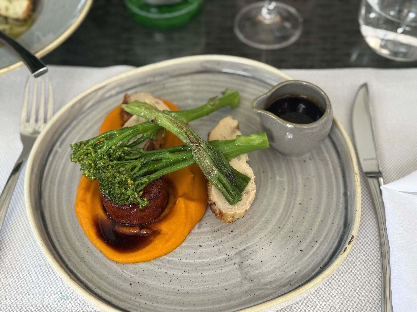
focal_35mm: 48
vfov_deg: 30.3
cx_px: 208
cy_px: 156
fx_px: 578
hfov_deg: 39.7
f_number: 1.78
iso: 100
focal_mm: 6.76
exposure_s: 1/60
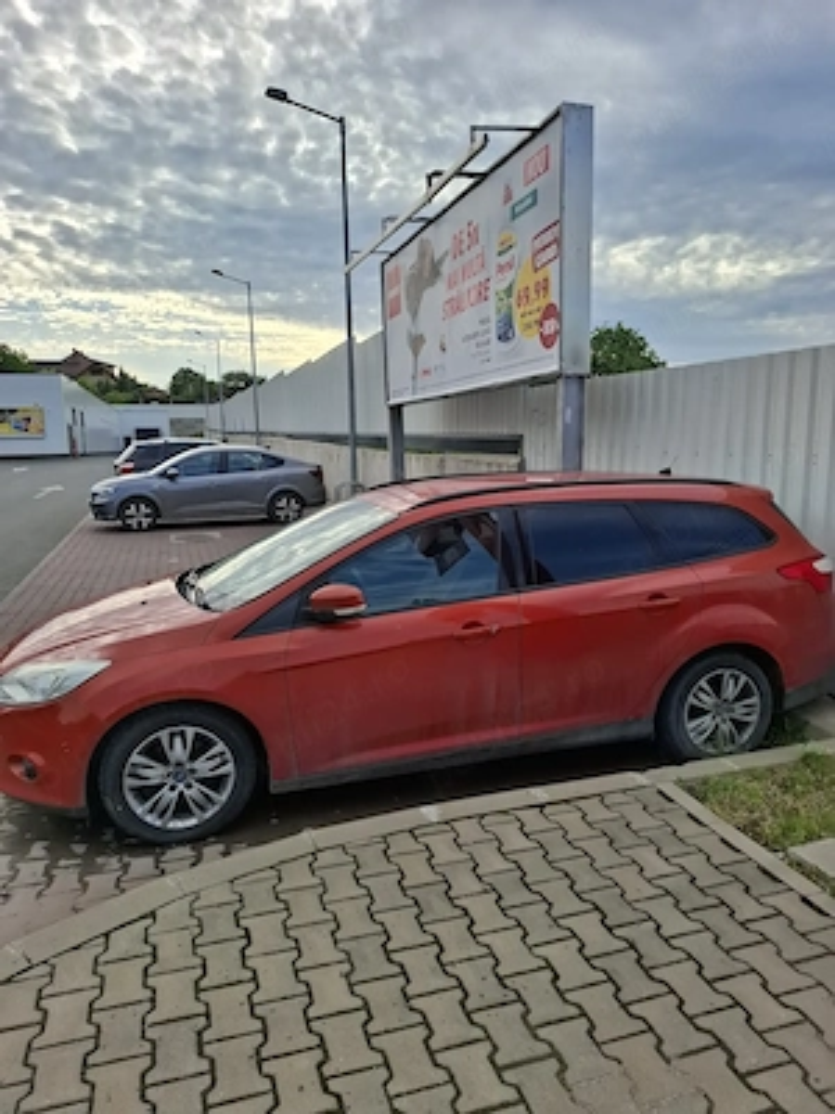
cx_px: 418
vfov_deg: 73.9
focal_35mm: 23
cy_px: 557
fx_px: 740
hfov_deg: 58.9
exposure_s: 1/1445
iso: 50
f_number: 1.8
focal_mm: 5.54
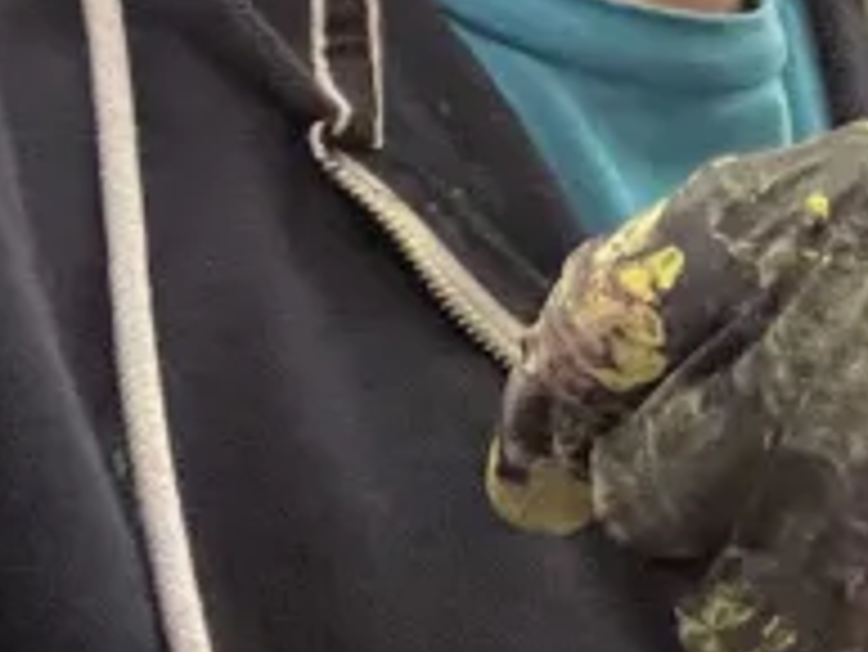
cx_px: 1552
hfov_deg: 14.3
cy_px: -863
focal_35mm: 122
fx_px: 3061
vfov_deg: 10.6
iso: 200
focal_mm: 2.71
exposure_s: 1/60
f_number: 2.2
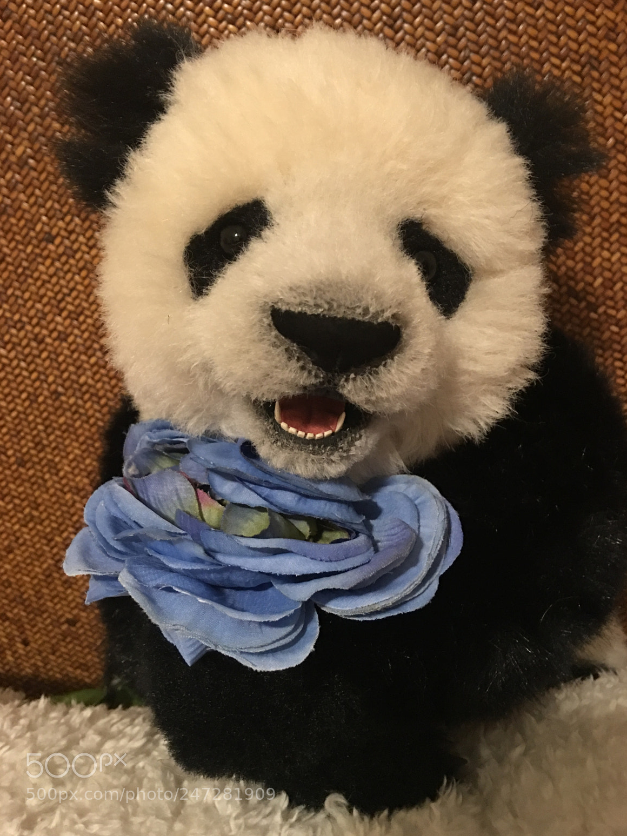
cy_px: 404
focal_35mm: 30
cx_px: 317
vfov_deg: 60.0
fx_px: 725
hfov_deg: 46.8
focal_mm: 4.15
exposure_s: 1/4
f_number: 2.2
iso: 80
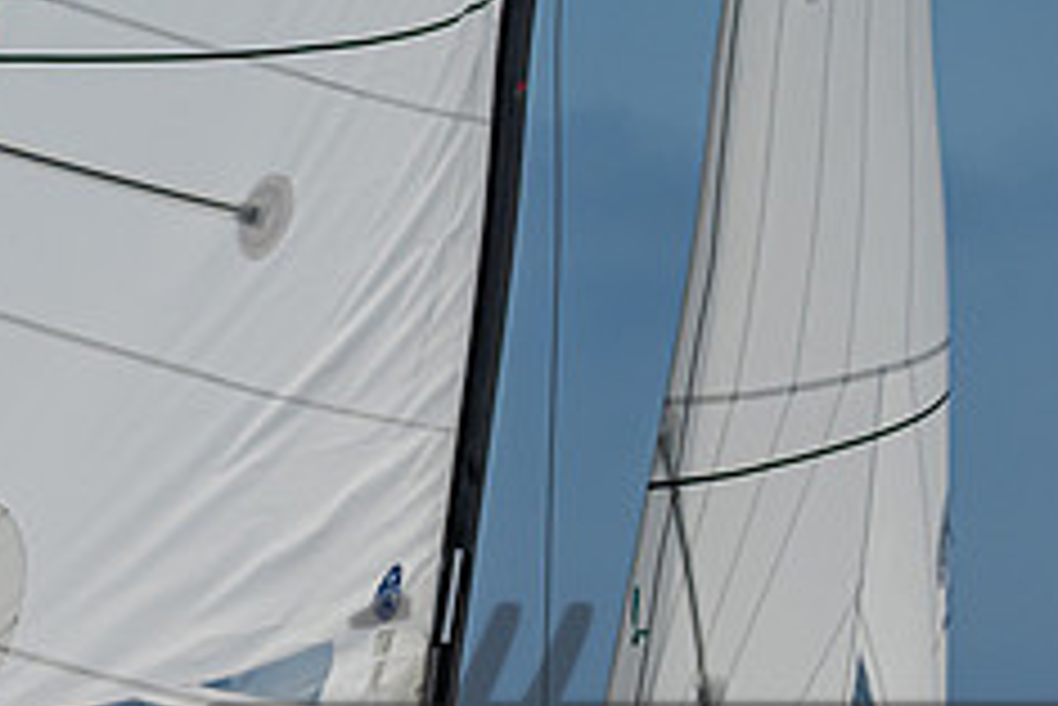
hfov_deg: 3.0
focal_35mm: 685
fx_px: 20143
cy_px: 1289
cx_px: -345
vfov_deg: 2.0
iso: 400
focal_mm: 180
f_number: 6.3
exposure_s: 1/4000
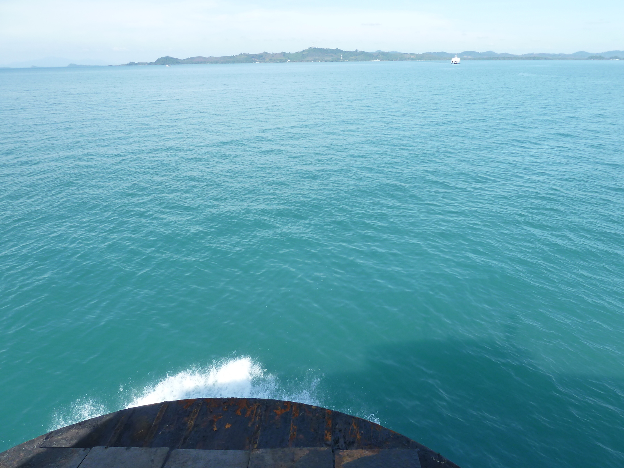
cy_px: 234
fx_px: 451
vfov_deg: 54.9
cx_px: 312
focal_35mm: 25
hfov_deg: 69.4
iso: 125
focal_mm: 4.1
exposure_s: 1/400
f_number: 4
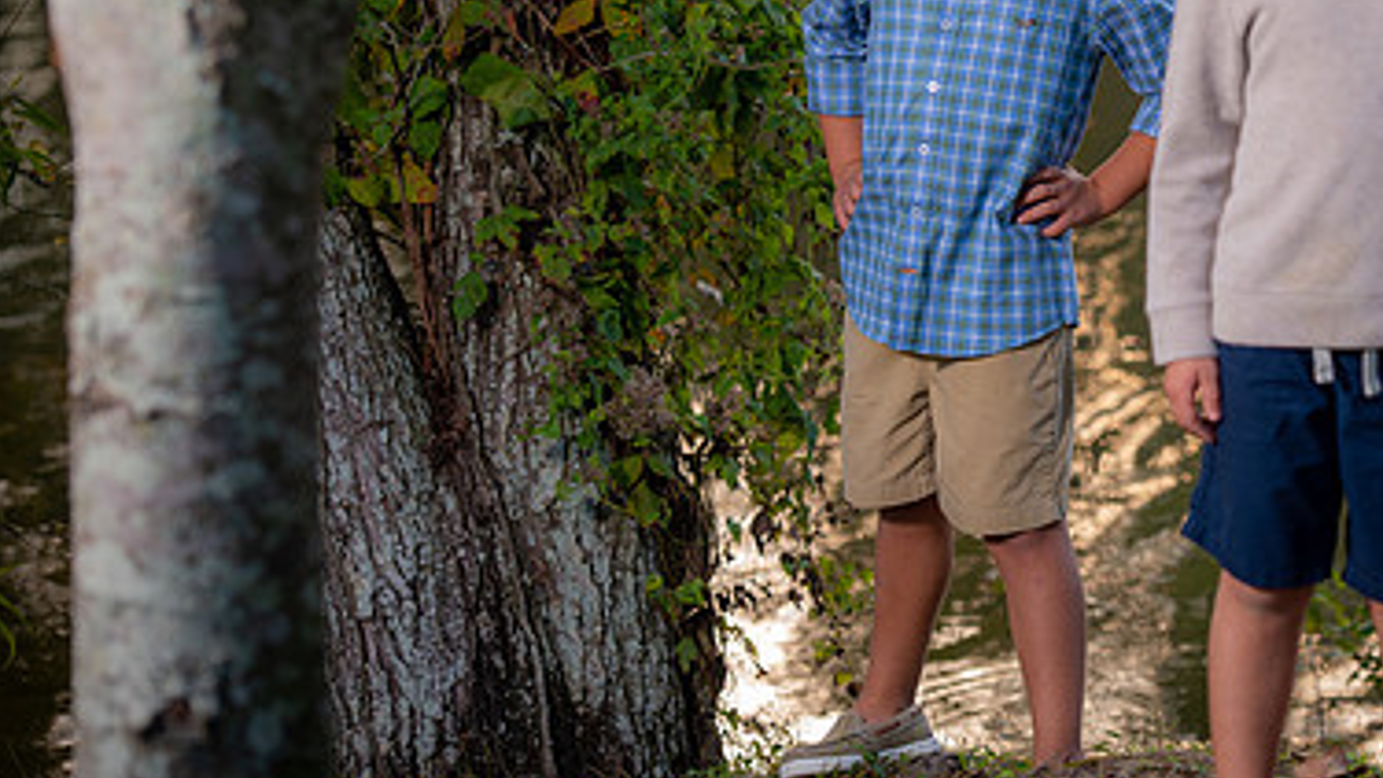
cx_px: 1066
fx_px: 6235
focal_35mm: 170
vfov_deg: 7.1
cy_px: 129
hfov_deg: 12.6
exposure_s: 1/160
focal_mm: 105
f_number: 4.5
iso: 200
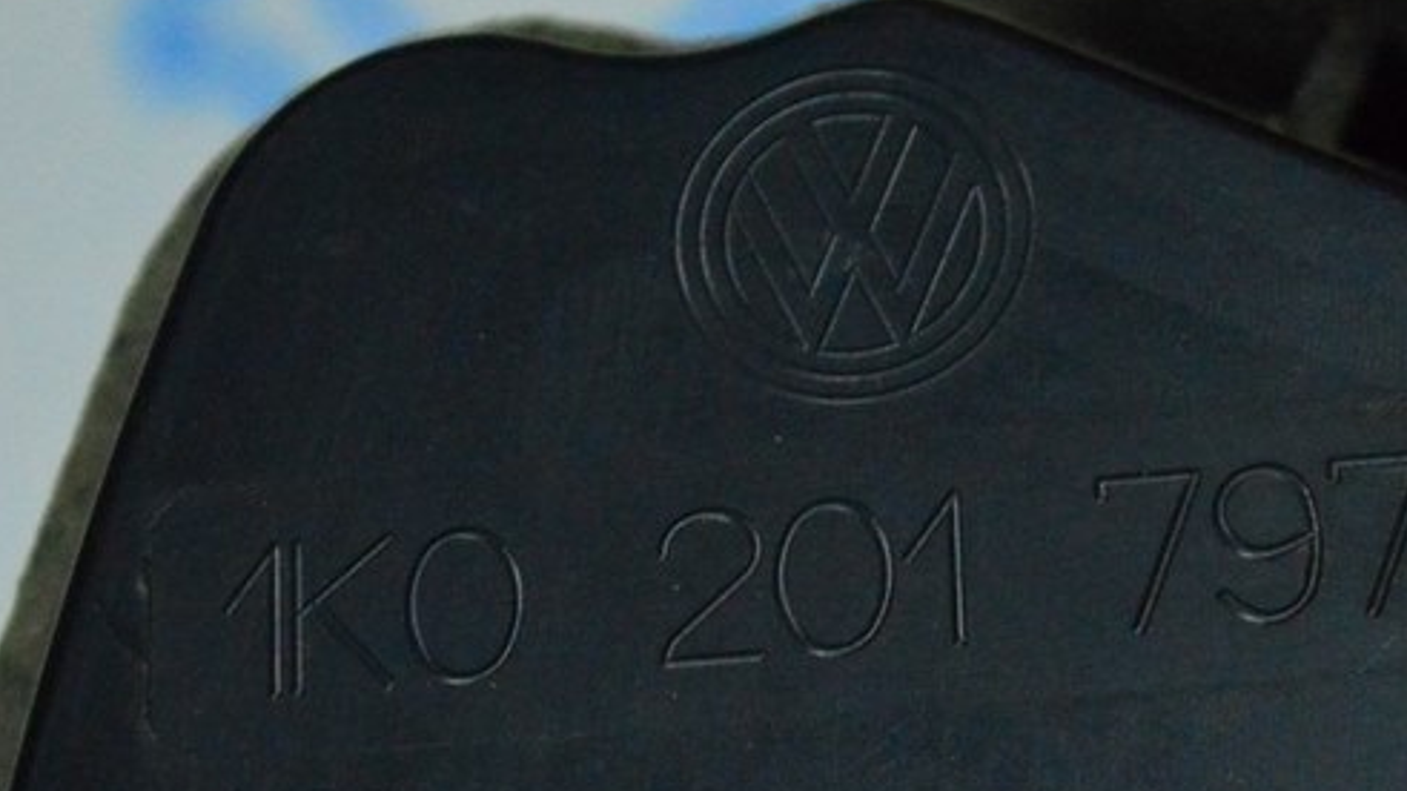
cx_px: 908
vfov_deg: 6.7
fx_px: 6718
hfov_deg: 11.9
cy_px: 795
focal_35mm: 180
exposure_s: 1/800
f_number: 5.6
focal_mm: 55
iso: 6400
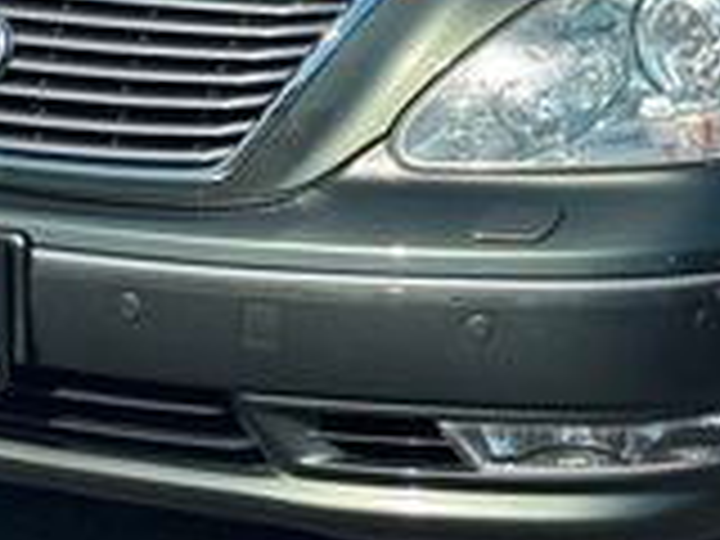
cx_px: 590
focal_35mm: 192
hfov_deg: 10.3
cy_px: -284
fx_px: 3994
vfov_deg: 7.6
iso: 64
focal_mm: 6.76
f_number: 1.78
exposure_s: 1/3257
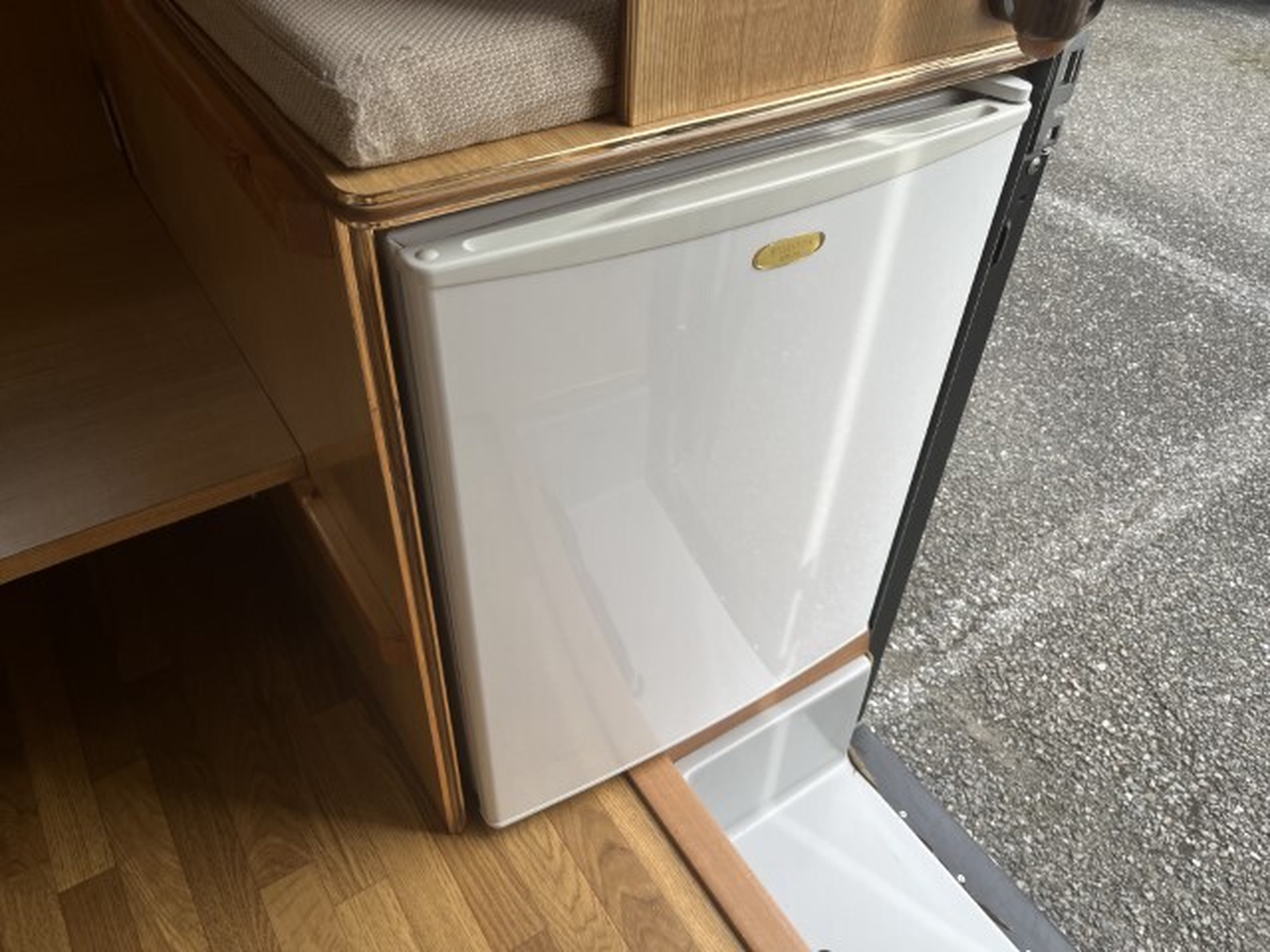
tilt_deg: -42.9
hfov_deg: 67.3
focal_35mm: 26
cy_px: 476
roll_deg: -0.5
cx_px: 635
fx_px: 954
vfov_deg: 53.1
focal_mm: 5.1
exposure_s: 1/586
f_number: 1.6
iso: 50
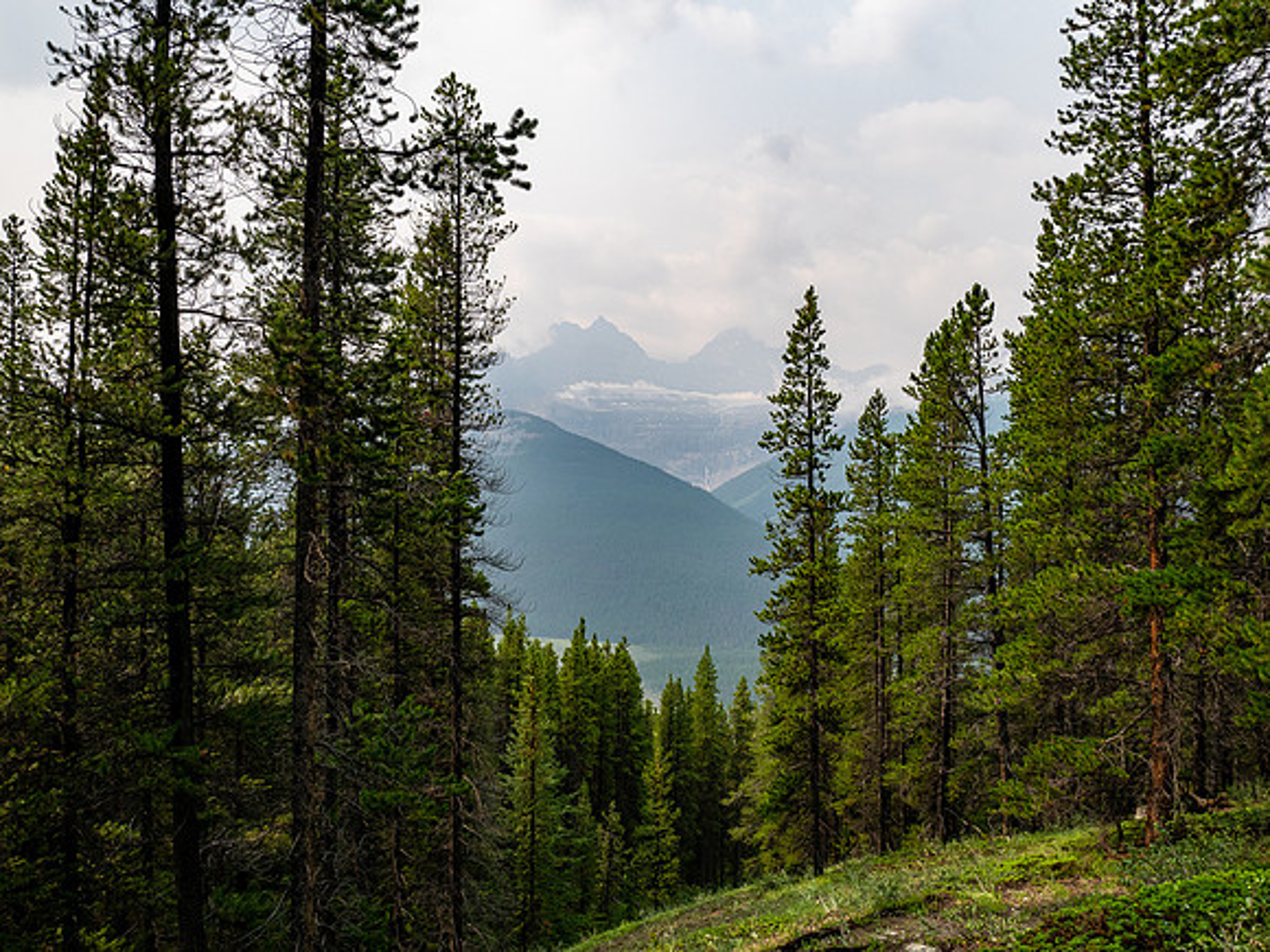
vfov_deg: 56.8
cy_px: 476
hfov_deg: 71.6
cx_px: 635
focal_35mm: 24
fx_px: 881
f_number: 8
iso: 200
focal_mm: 12
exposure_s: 1/400
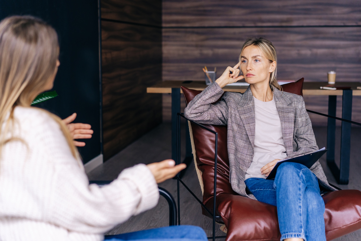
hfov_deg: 36.2
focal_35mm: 55
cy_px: 120
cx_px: 180
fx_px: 551
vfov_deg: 24.6
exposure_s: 1/200
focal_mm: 55
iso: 640
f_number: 2.5
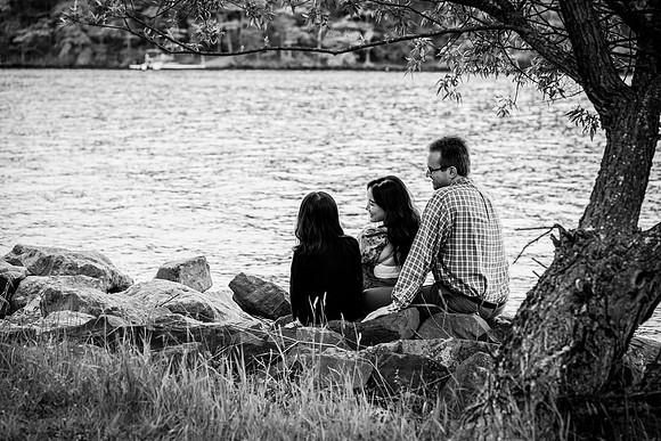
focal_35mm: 89
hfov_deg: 22.8
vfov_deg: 15.3
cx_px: 321
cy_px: 221
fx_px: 1638
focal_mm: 85
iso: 800
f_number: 4
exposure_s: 1/250
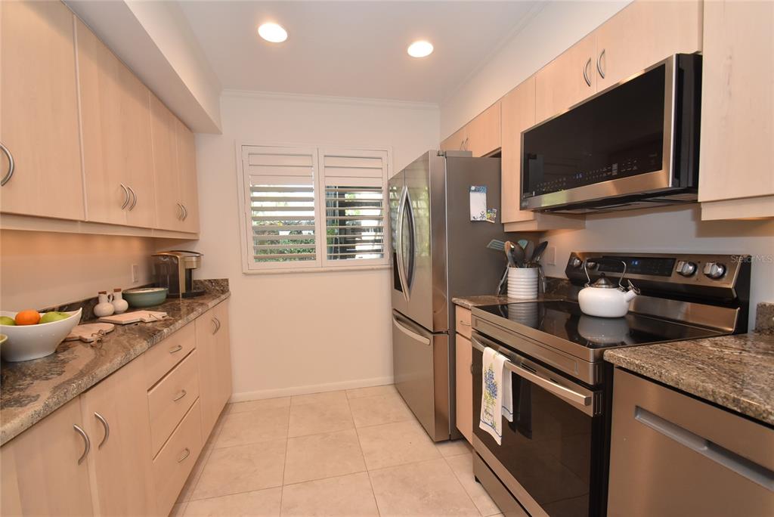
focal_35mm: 15
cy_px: 258
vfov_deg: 77.4
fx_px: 323
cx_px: 387
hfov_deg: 100.4
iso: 800
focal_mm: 10
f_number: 5
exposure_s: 1/100
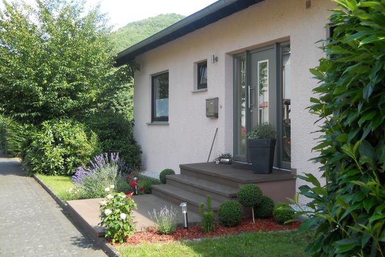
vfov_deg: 31.2
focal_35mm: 43
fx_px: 460
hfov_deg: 45.4
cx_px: 192
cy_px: 117
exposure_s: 1/160
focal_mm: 6.72
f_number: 3.1
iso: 80
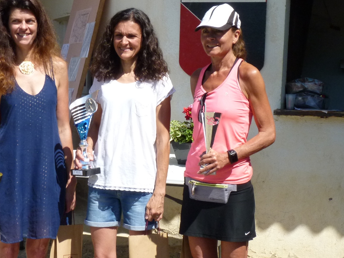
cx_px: 148
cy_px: 166
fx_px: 815
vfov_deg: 17.9
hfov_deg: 23.8
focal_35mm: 82
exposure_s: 1/500
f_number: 6.3
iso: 200
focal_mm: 9
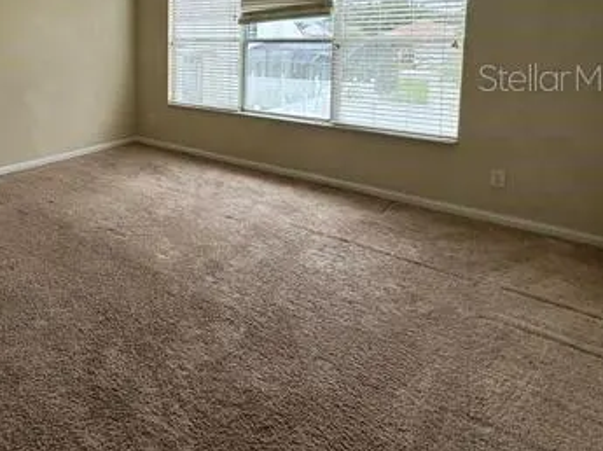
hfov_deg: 59.4
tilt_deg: -4.7
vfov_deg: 49.2
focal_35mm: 26
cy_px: 77
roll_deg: -0.3
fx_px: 452
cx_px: 84
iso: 50
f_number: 2.2
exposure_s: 1/99
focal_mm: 2.22
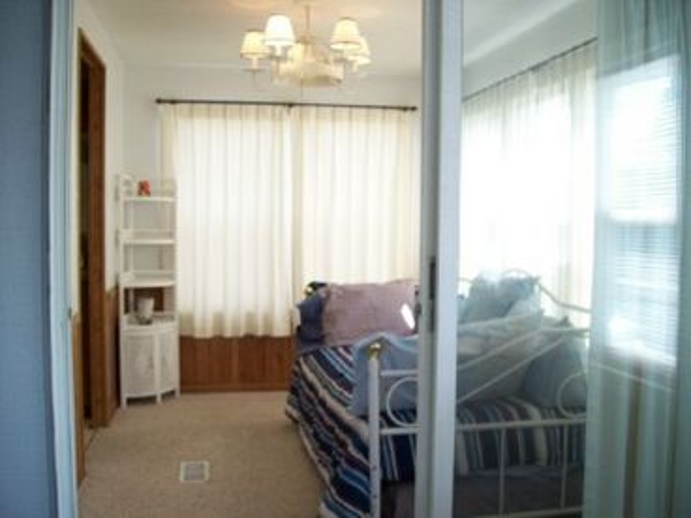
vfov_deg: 39.7
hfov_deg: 51.4
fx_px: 719
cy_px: 259
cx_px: 346
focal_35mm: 36
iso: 80
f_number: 2.7
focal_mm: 6
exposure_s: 1/64
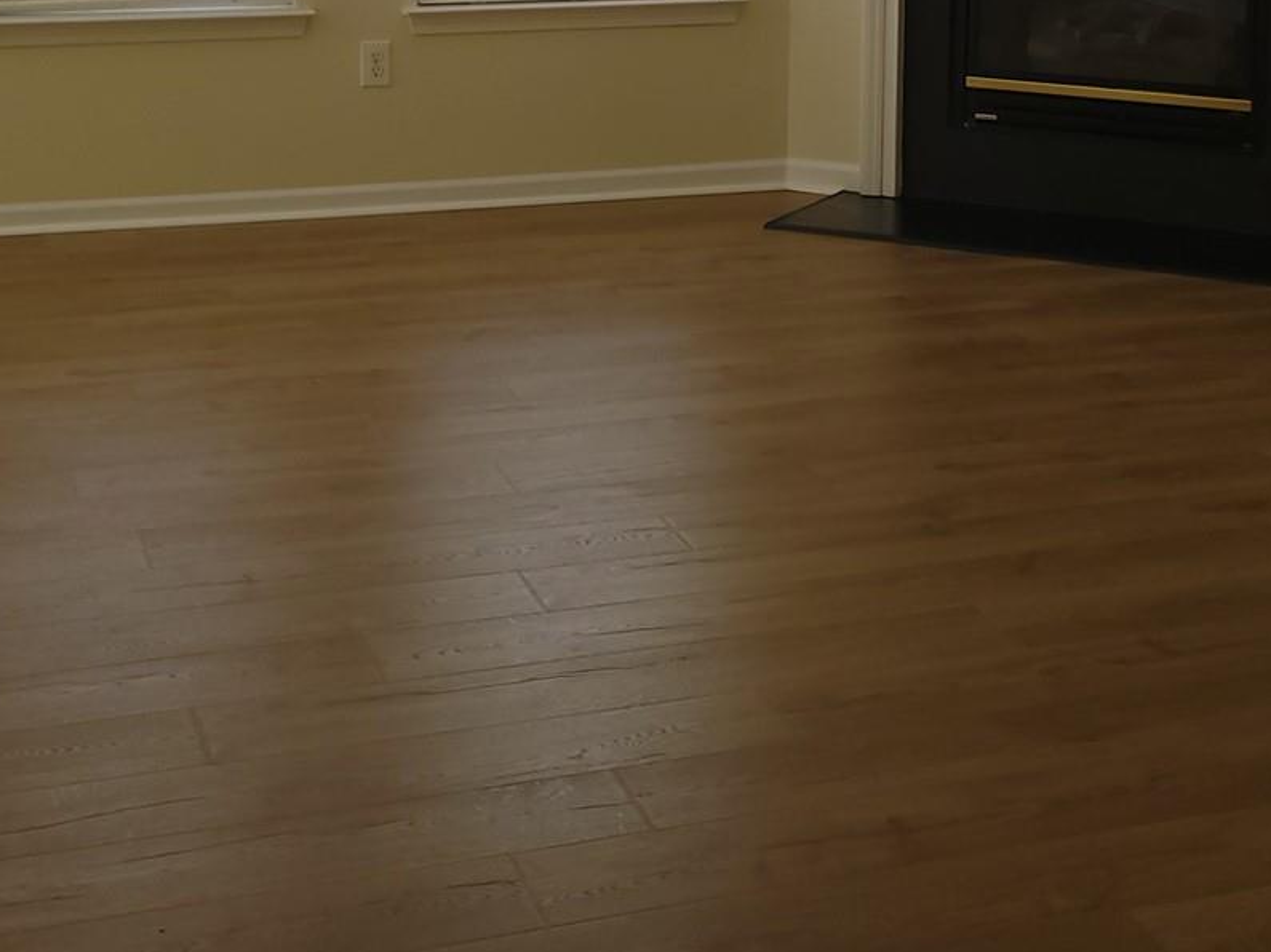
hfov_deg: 28.7
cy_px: 69
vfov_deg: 21.4
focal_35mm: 67
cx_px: 870
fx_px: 2460
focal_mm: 5.4
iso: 50
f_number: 1.8
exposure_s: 1/60
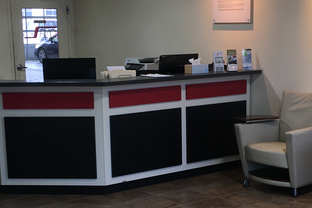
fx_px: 659
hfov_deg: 26.6
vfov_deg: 17.8
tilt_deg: -11.7
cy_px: 155
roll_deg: +0.4
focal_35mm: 76
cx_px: 178
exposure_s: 1/60
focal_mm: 4.15
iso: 25
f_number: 2.2
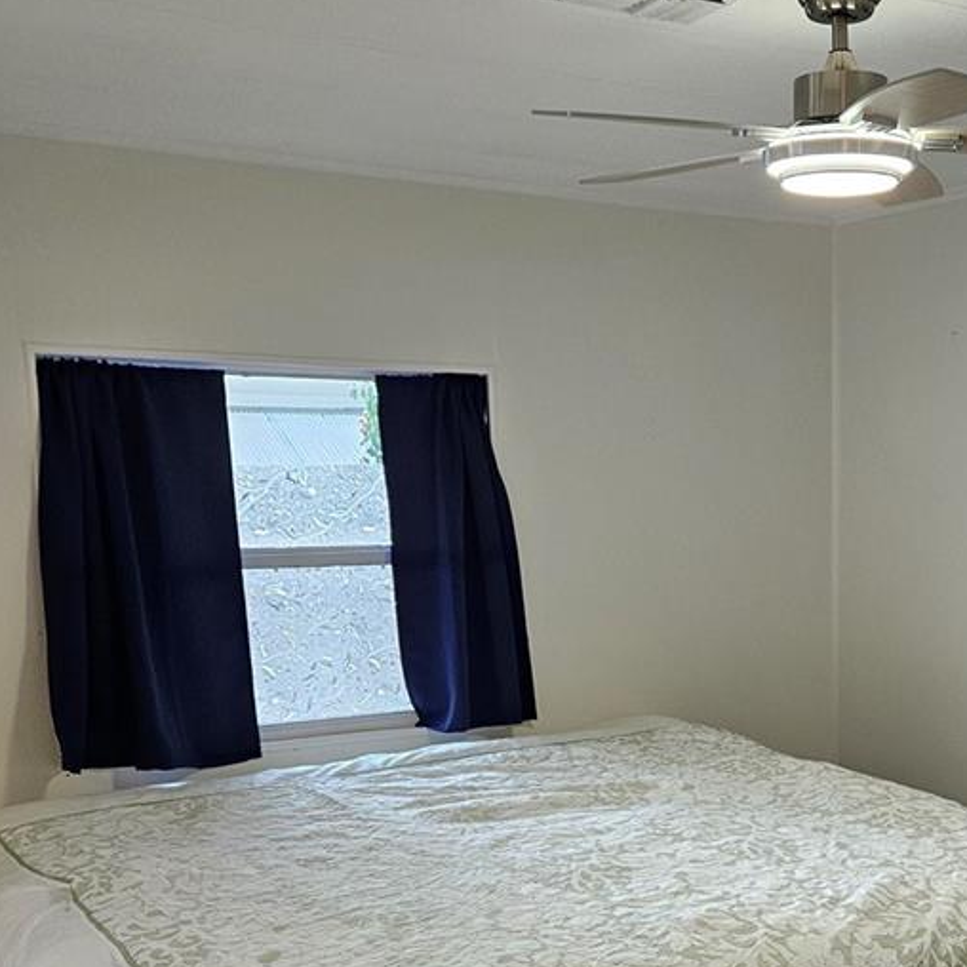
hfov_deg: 34.4
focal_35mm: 48
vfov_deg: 34.4
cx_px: 754
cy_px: 763
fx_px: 1517
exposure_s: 1/120
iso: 200
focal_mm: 5.4
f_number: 1.8
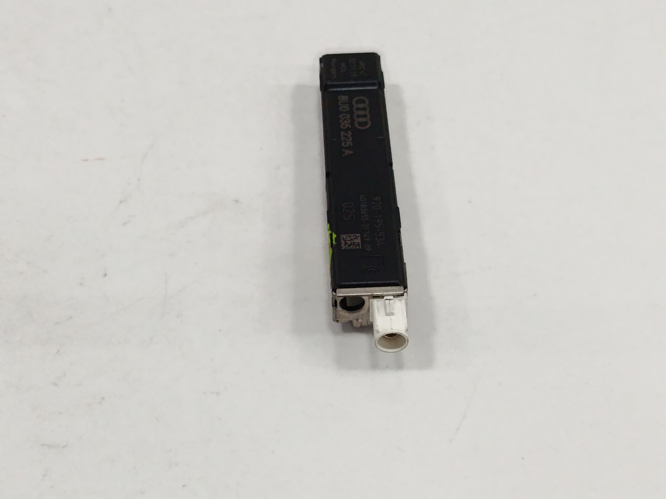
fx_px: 1135
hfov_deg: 32.7
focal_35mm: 59
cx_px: 333
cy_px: 250
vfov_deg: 24.8
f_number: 1.7
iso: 755
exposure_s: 1/100
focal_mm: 5.24
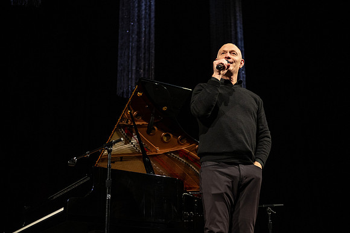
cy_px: 116
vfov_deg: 23.4
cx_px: 175
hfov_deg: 34.5
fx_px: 564
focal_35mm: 58
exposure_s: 1/400
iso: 1250
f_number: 2.8
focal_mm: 58
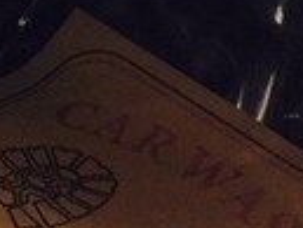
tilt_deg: -25.4
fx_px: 1297
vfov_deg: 9.4
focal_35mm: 148
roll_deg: +0.8
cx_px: -446
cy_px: -241
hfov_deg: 11.0
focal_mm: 4.15
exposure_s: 1/33
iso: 40
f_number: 2.2
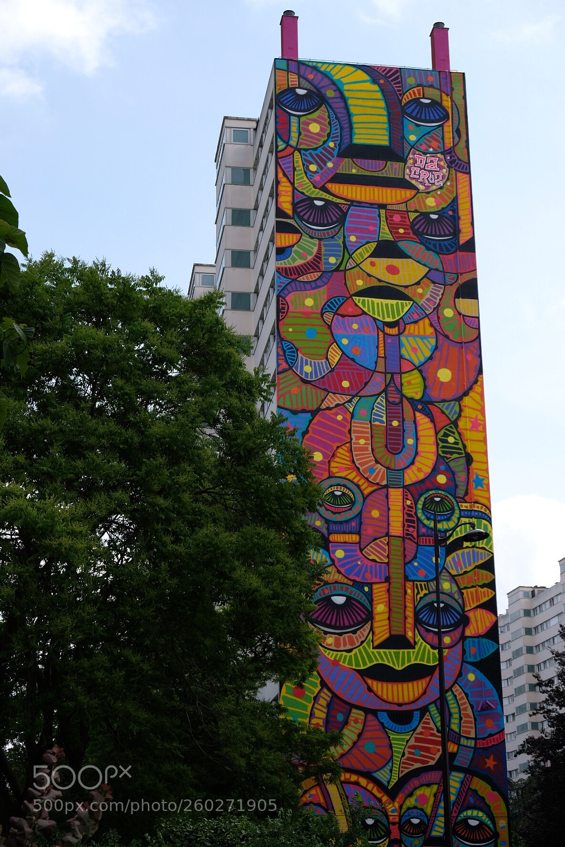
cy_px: 424
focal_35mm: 61
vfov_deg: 32.9
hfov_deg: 22.3
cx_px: 282
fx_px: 1436
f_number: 6.4
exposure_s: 1/600
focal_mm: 40.7
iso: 200
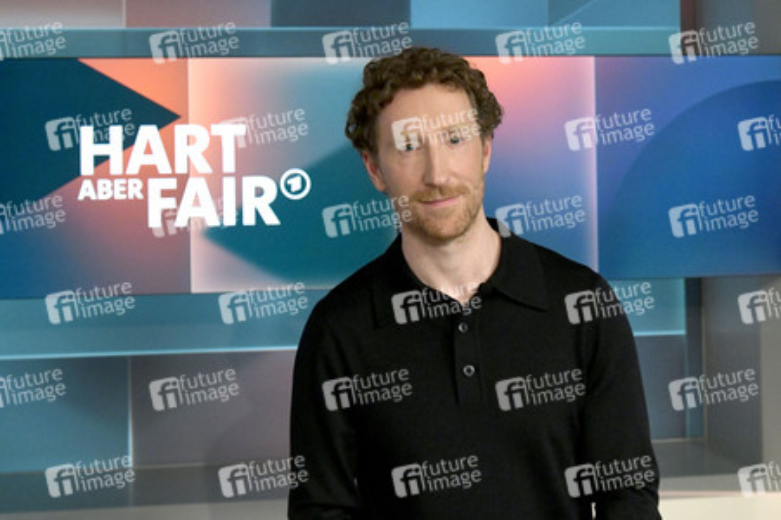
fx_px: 867
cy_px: 260
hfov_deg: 48.5
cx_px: 390
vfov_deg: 33.4
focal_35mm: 40
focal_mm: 40
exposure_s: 1/200
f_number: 5.6
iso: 2500
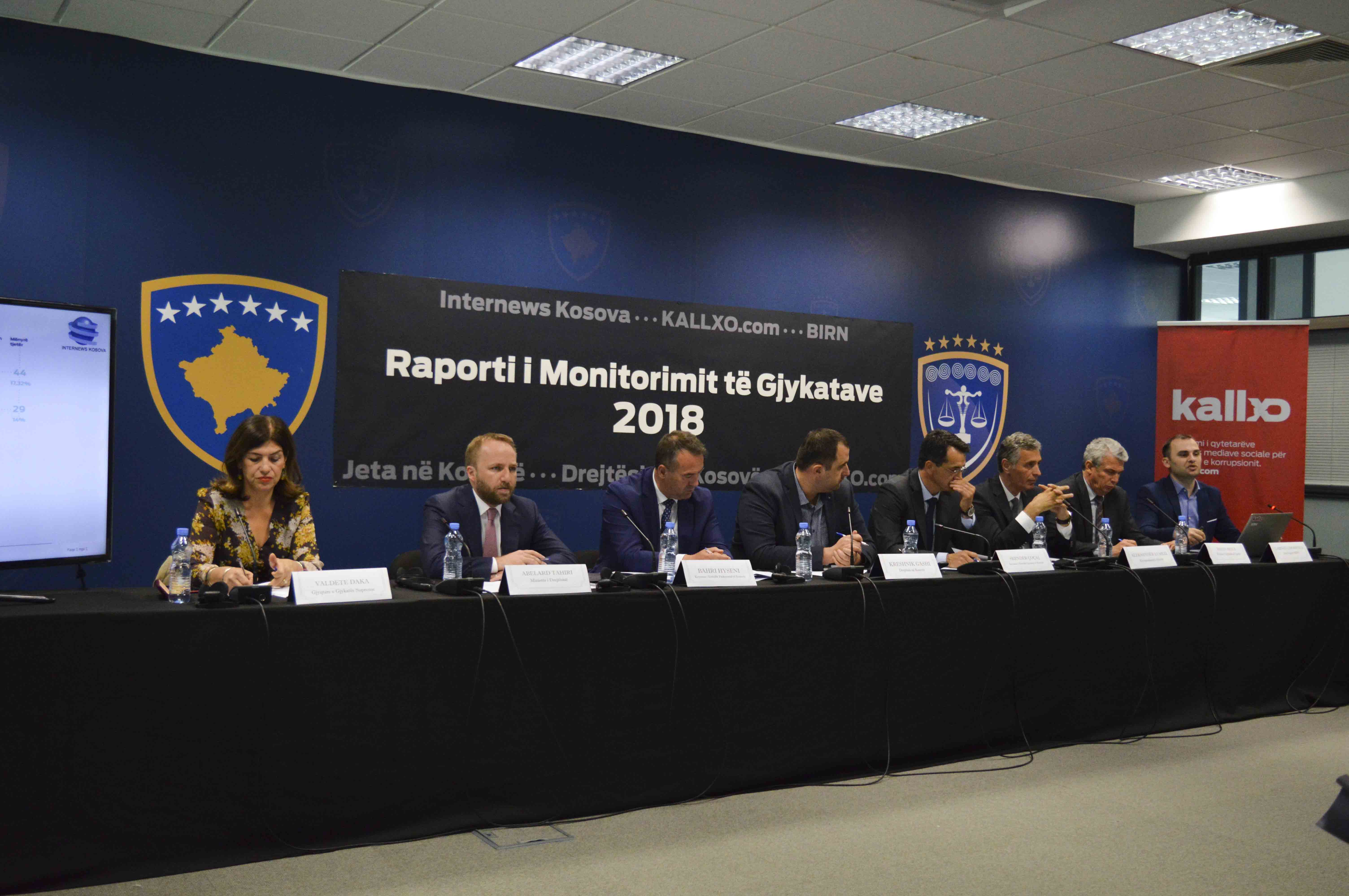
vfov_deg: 36.8
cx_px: 674
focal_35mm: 36
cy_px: 448
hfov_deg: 53.2
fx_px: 1348
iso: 1600
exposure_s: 1/200
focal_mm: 24
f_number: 4
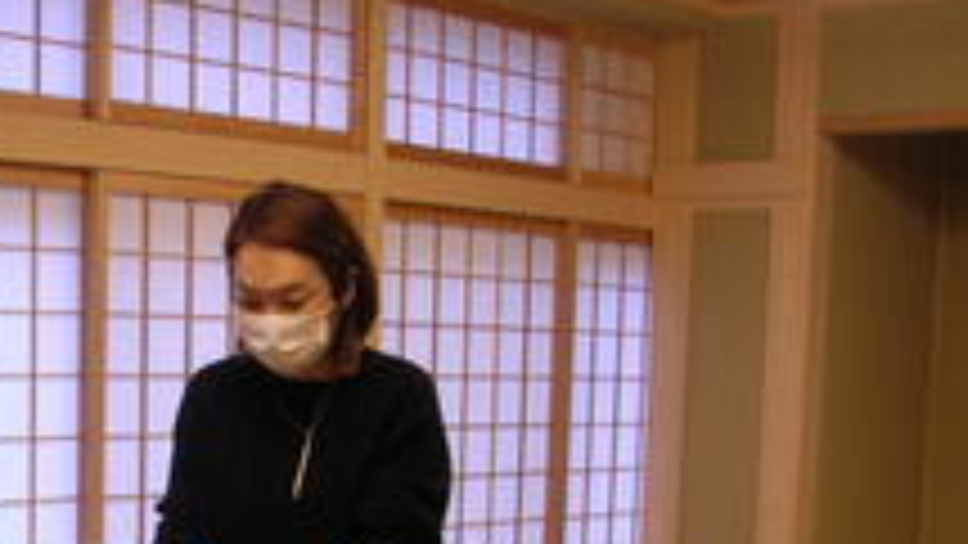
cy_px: 665
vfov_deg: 16.3
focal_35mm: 71
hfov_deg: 28.7
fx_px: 1823
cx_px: 113
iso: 50
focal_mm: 5.8
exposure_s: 1/17.1
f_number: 2.8
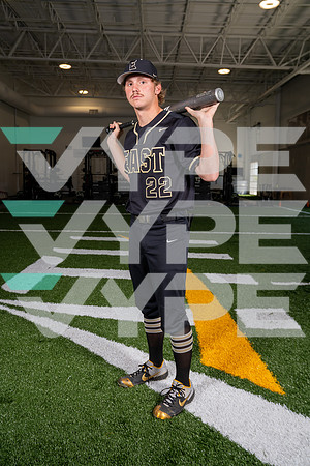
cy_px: 233
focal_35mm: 33
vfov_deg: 57.2
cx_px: 155
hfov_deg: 40.0
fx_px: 426
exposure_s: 1/200
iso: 200
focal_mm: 33
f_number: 5.6
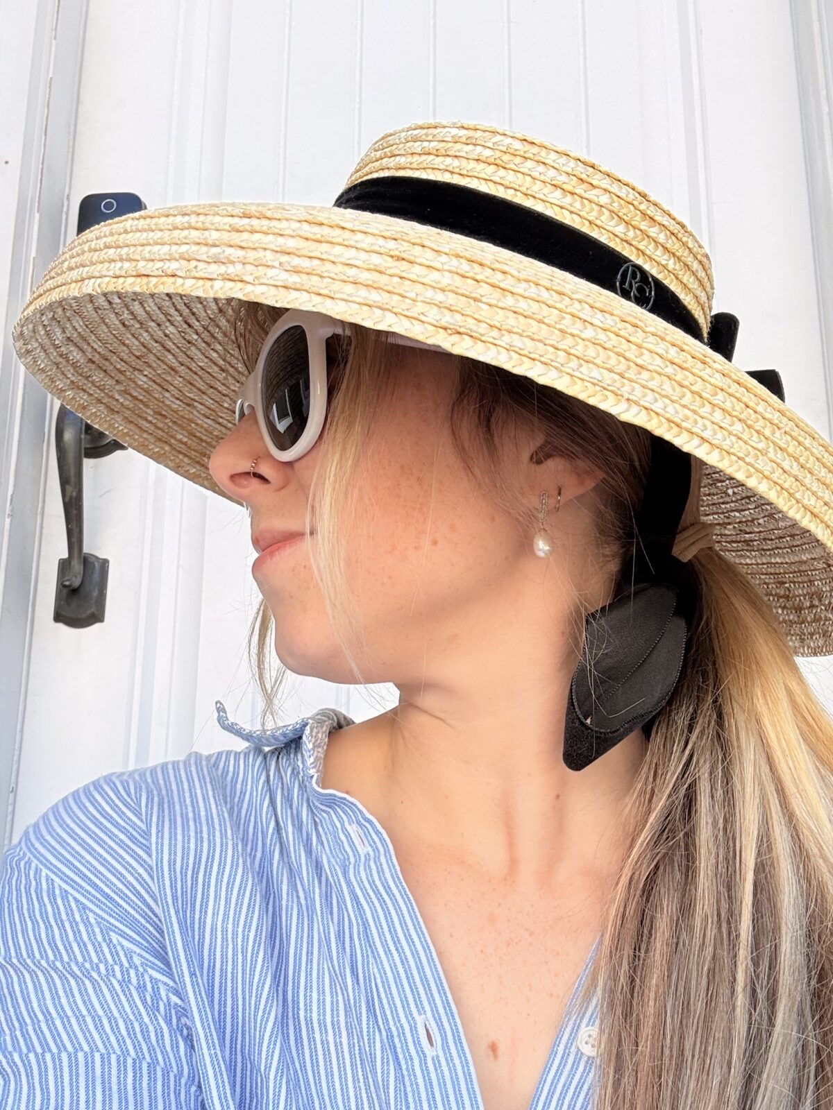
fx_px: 963
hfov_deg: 46.8
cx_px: 416
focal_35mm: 30
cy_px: 555
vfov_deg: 60.0
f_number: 1.9
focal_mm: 2.69
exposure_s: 1/229
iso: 25
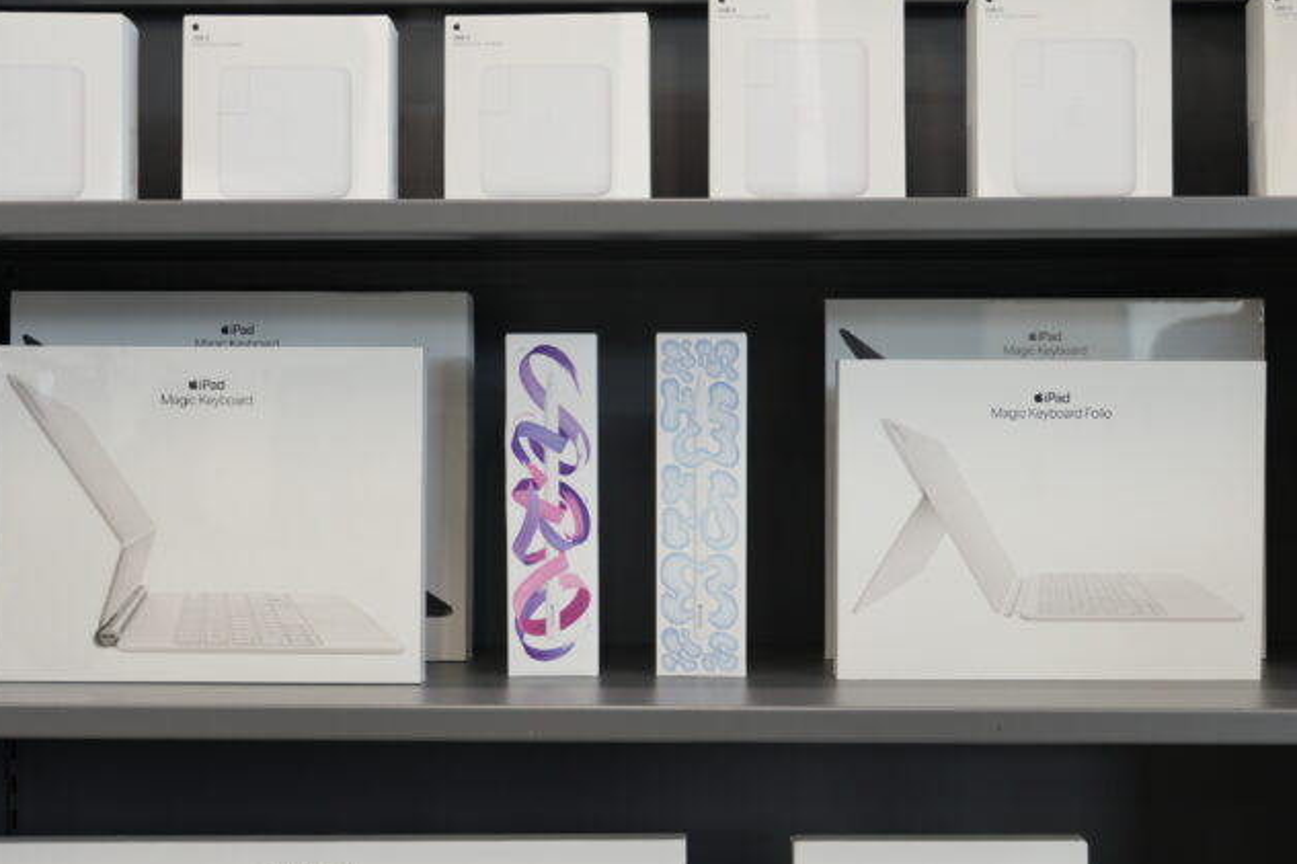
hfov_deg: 41.9
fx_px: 1693
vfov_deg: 28.6
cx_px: 708
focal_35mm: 47
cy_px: 463
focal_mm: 29
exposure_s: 1/200
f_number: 4
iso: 800
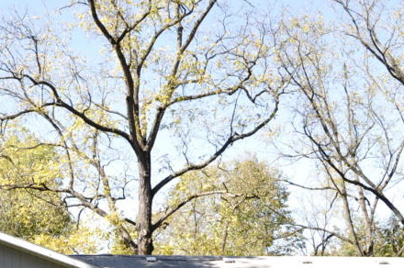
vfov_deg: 18.1
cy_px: 329
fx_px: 796
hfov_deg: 27.7
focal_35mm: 71
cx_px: 64
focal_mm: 18
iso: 200
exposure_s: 1/160
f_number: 9
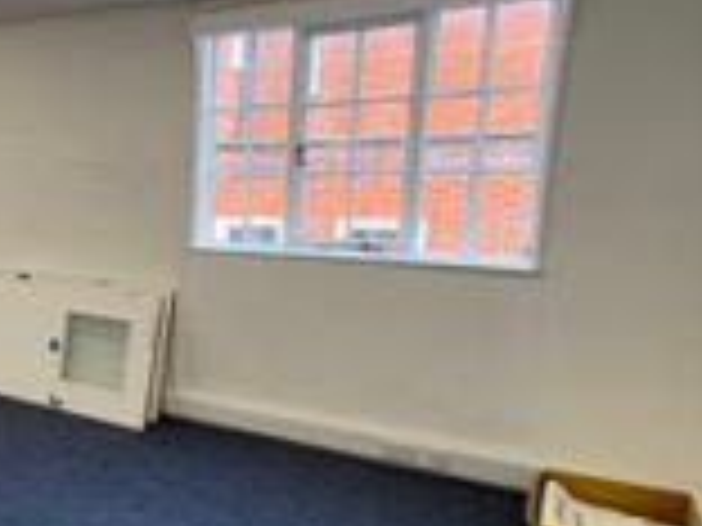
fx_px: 730
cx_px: -36
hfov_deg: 42.5
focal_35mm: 36
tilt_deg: -10.3
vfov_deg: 39.6
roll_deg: +2.0
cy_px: 292
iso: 40
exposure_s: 1/165
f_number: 2.2
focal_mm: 2.22
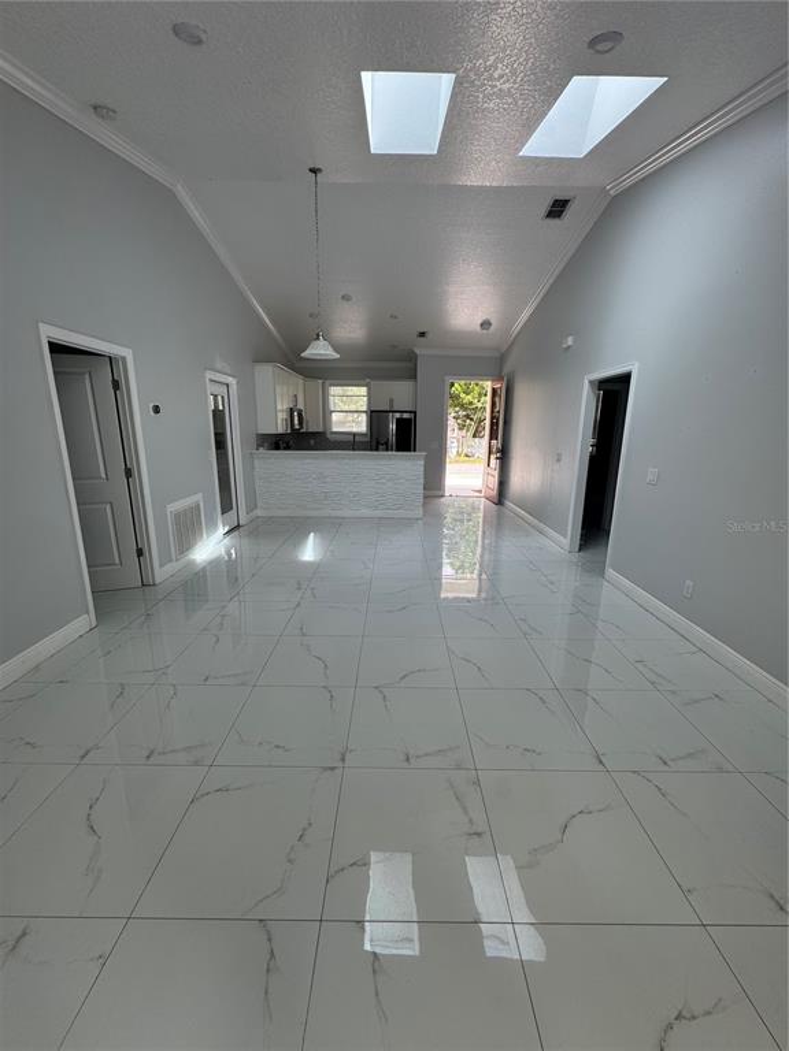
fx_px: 425
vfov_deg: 102.1
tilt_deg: -13.5
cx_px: 394
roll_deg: -0.9
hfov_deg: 85.7
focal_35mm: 14
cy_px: 526
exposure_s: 1/132
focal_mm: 2.22
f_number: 2.2
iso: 40
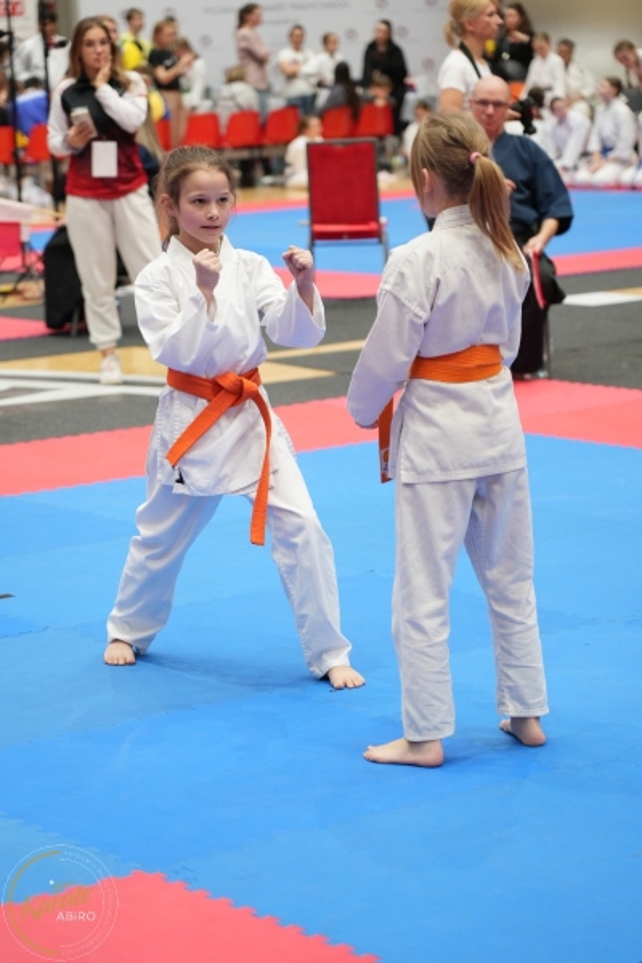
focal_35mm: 105
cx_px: 321
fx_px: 2809
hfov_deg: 13.0
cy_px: 482
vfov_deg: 19.5
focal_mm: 105
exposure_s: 1/125
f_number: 4
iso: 800
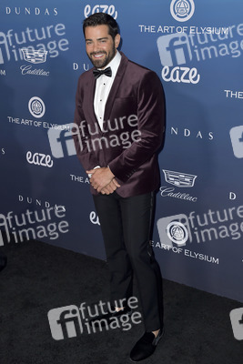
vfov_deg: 41.1
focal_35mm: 48
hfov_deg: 28.1
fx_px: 486
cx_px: 122
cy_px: 182
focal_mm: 48
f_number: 5.6
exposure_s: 1/250
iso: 400
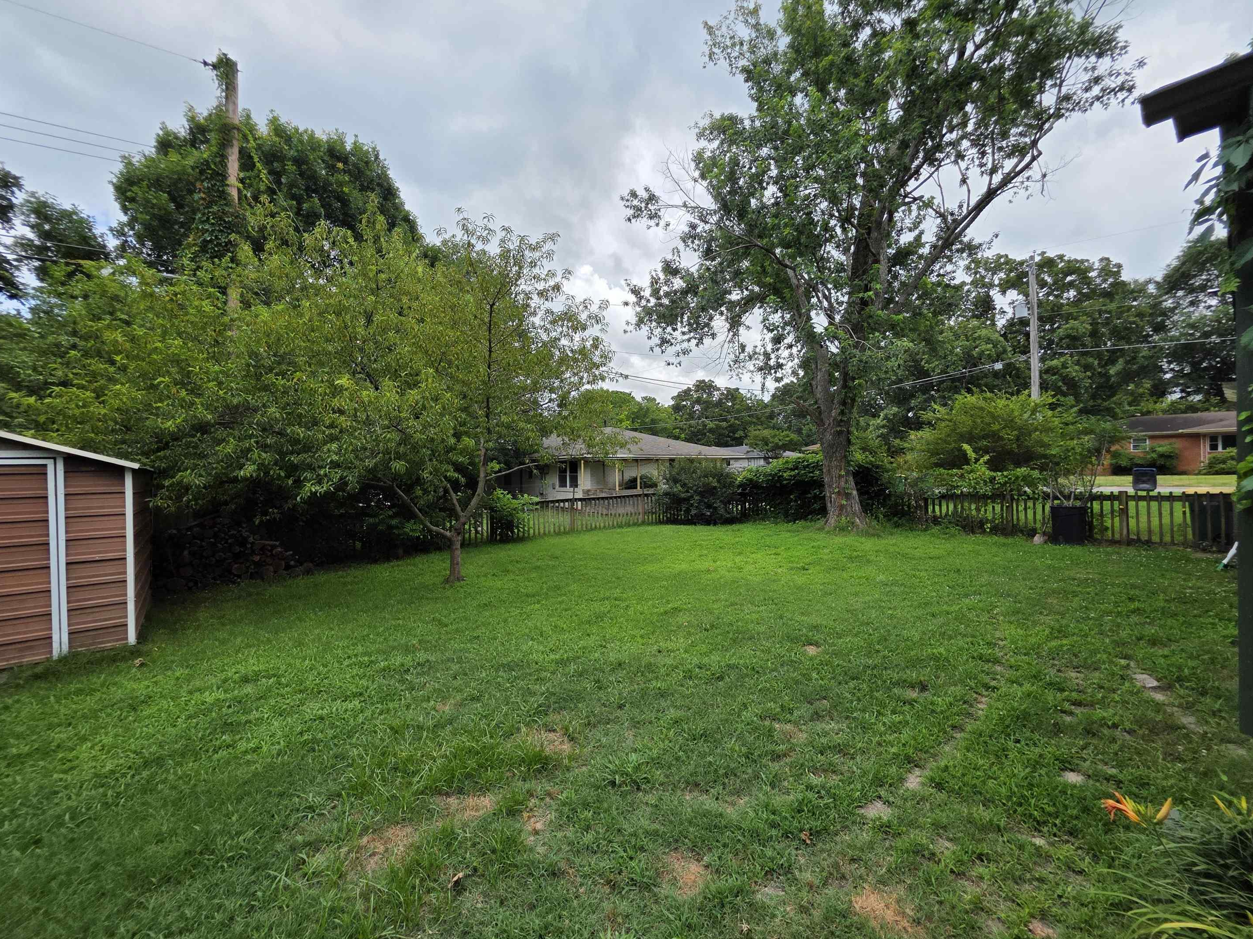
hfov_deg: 102.0
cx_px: 644
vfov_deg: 85.7
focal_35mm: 14
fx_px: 507
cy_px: 477
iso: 40
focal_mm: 2.2
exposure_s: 1/1505
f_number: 1.9
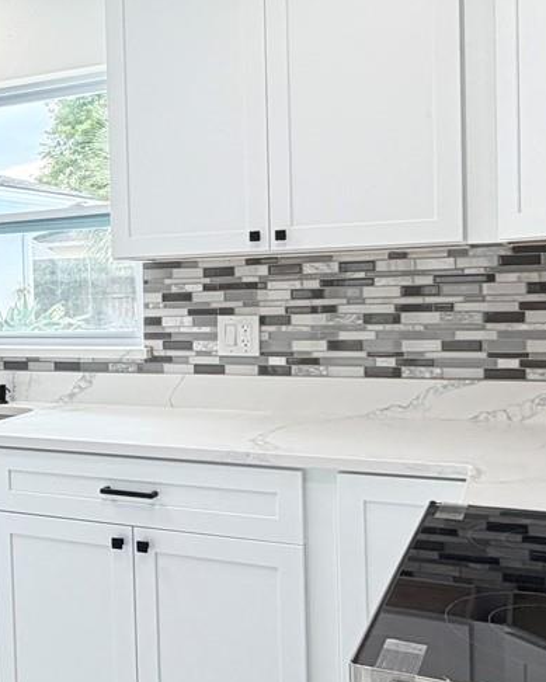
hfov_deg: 31.1
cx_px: 6
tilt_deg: -0.6
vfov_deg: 41.1
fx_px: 909
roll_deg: +2.4
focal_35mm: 45
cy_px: 320
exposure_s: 1/120
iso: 160
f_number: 2.2
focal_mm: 2.22
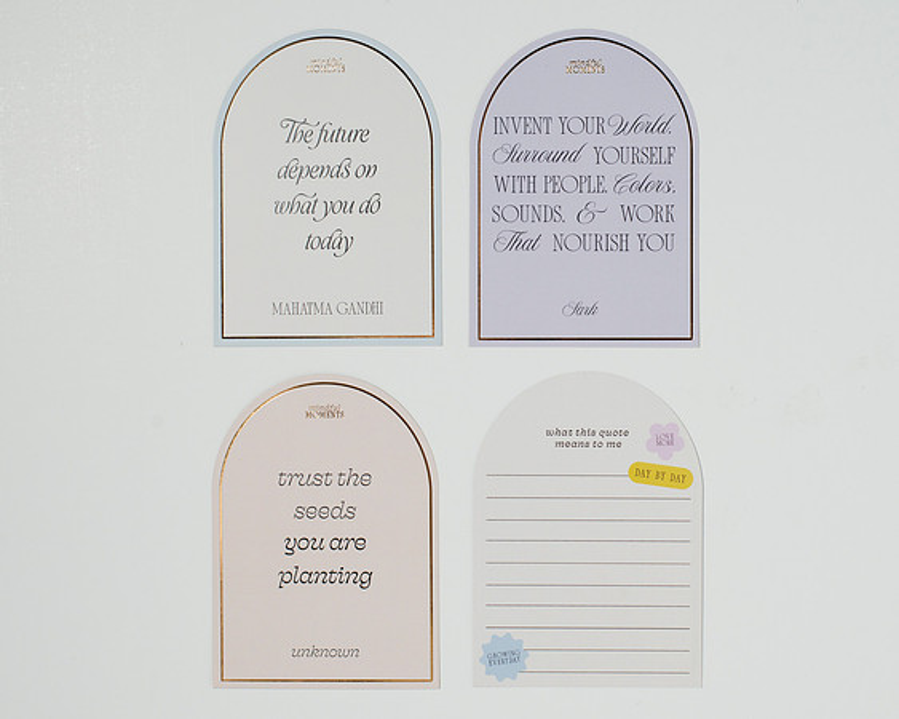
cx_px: 488
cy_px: 347
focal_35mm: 77
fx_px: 2046
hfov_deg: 24.8
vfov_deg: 19.9
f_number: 7.1
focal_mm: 50
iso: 200
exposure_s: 1/200
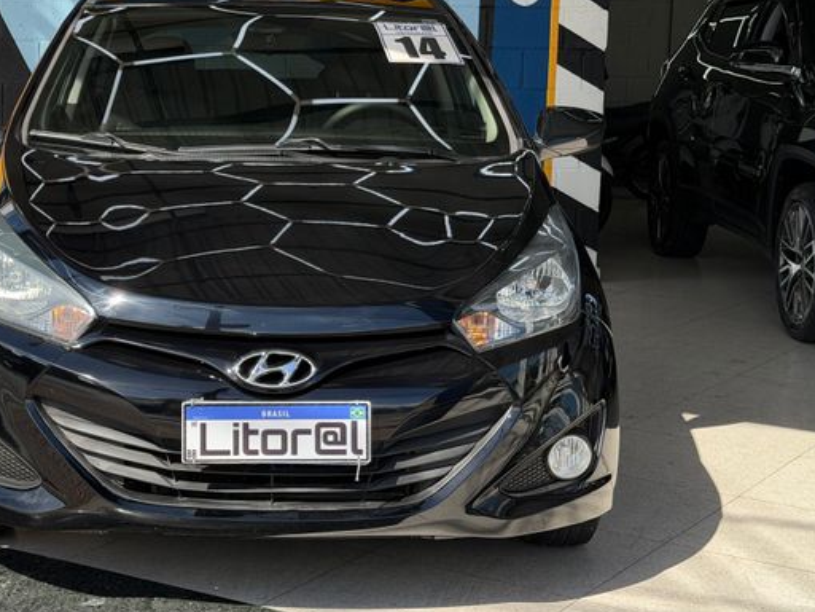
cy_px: 225
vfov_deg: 20.4
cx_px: 244
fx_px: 1695
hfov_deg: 26.8
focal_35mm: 72
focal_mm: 6.76
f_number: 1.78
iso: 100
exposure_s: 1/1353
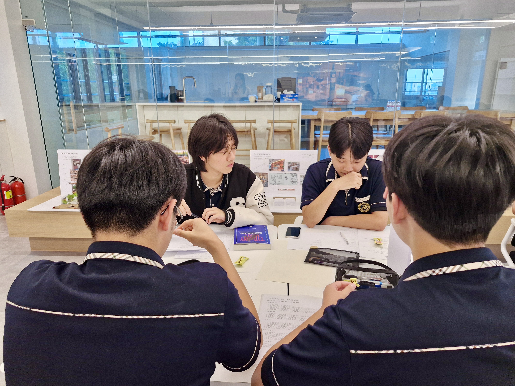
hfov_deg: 73.9
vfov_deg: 58.9
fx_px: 342
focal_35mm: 23
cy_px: 193
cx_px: 258
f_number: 1.8
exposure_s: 1/120
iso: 160
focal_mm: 5.54
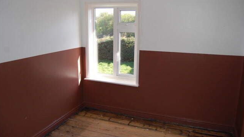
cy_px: 60
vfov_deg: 40.1
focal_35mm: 29
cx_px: 121
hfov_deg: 66.1
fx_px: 188
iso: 400
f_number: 3.5
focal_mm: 18
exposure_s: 1/400
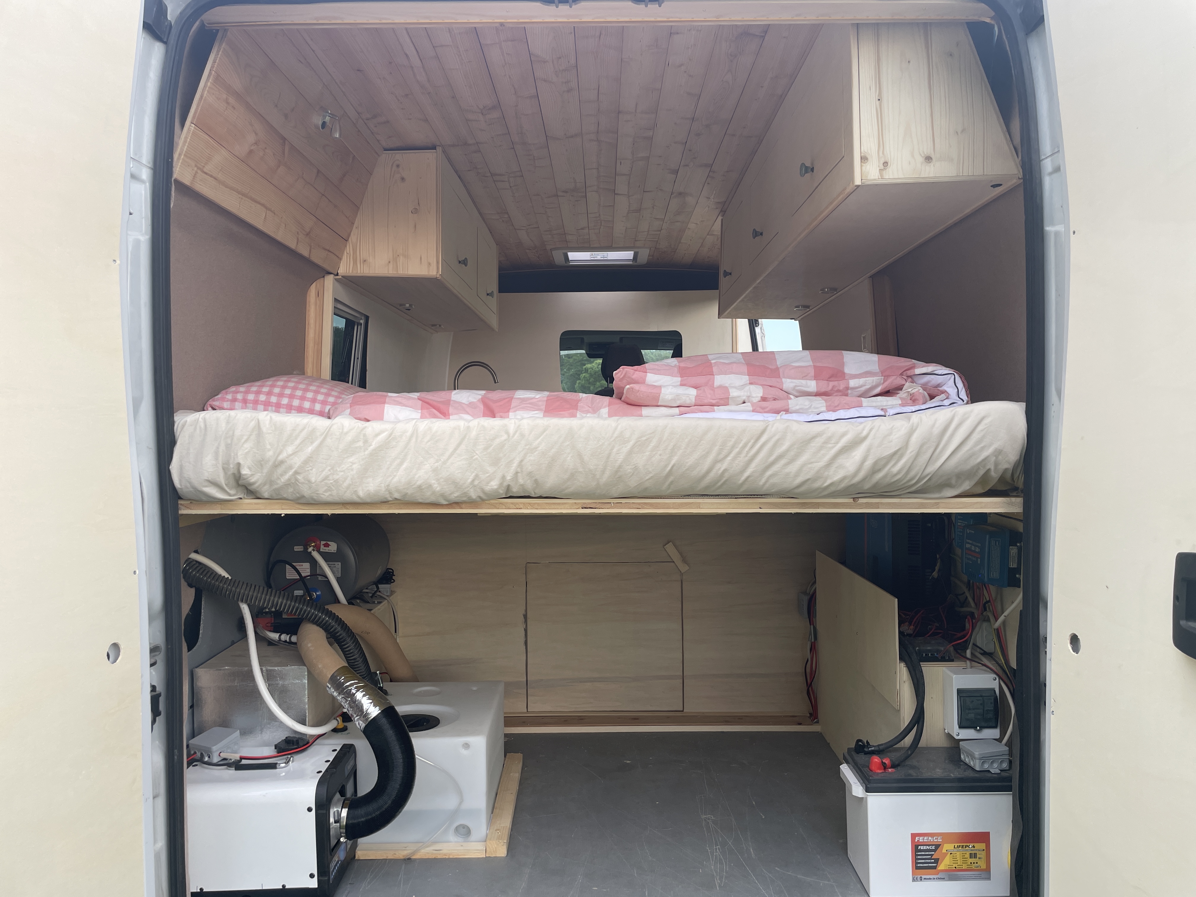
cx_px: 598
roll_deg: +1.5
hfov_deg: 67.3
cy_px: 448
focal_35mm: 26
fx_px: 898
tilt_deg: -2.0
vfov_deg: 53.1
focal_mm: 4.2
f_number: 1.6
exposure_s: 1/487
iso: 32
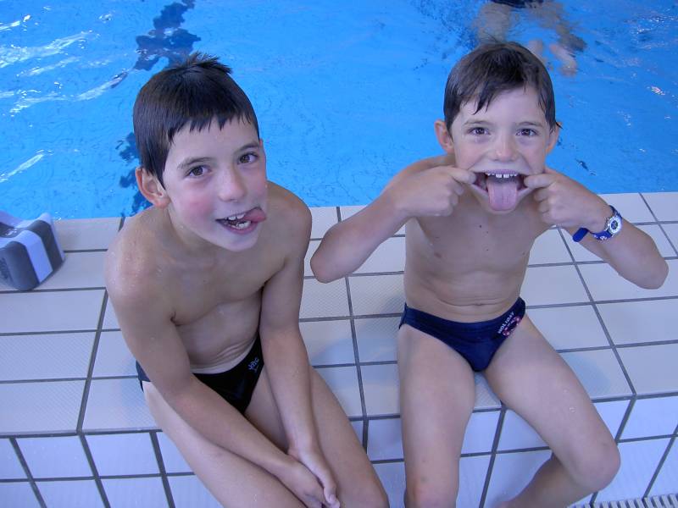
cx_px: 339
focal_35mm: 39
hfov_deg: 47.9
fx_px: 764
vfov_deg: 36.8
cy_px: 254
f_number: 2.8
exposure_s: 1/50
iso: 100
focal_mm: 8
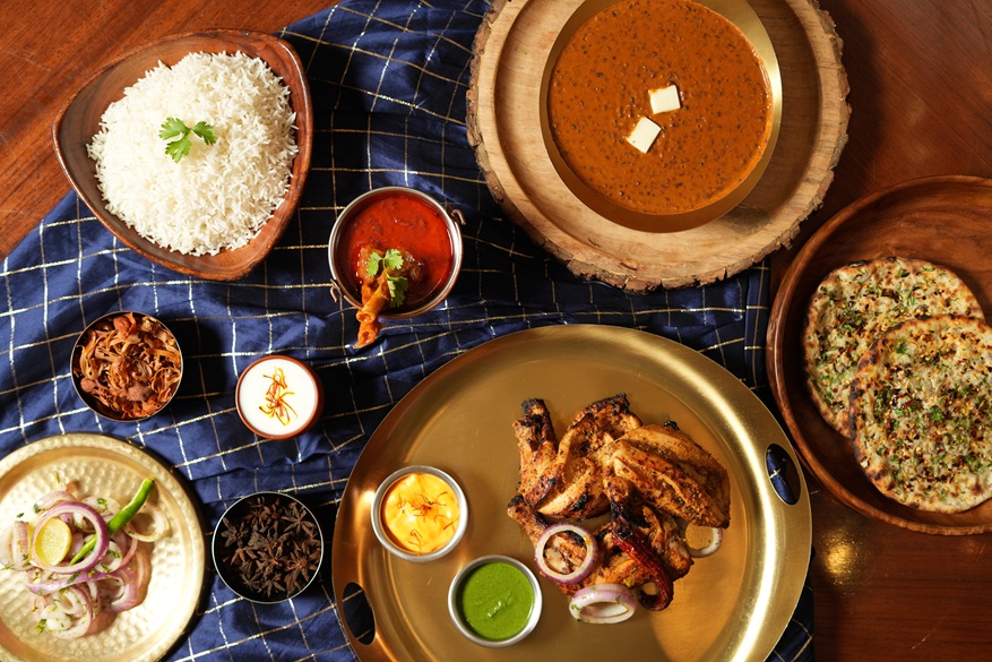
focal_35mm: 50
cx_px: 496
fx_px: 1378
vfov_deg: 27.0
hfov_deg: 39.6
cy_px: 331
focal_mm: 50
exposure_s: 1/100
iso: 200
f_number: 3.2
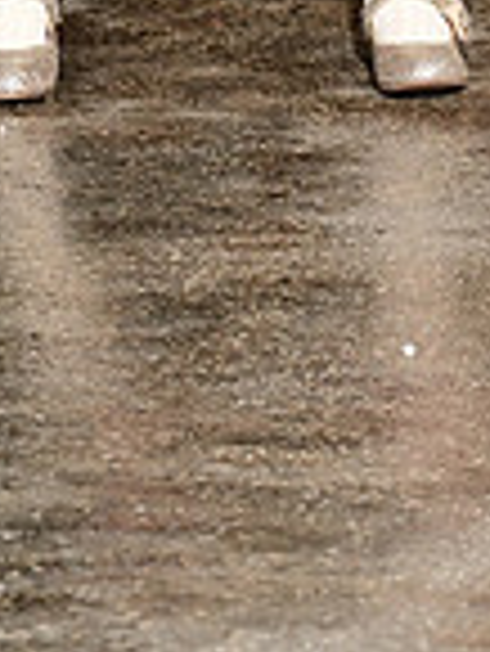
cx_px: 184
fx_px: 6672
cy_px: -648
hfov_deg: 4.2
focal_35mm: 354
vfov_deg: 5.5
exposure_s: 1/125
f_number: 6.3
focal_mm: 92
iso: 1000
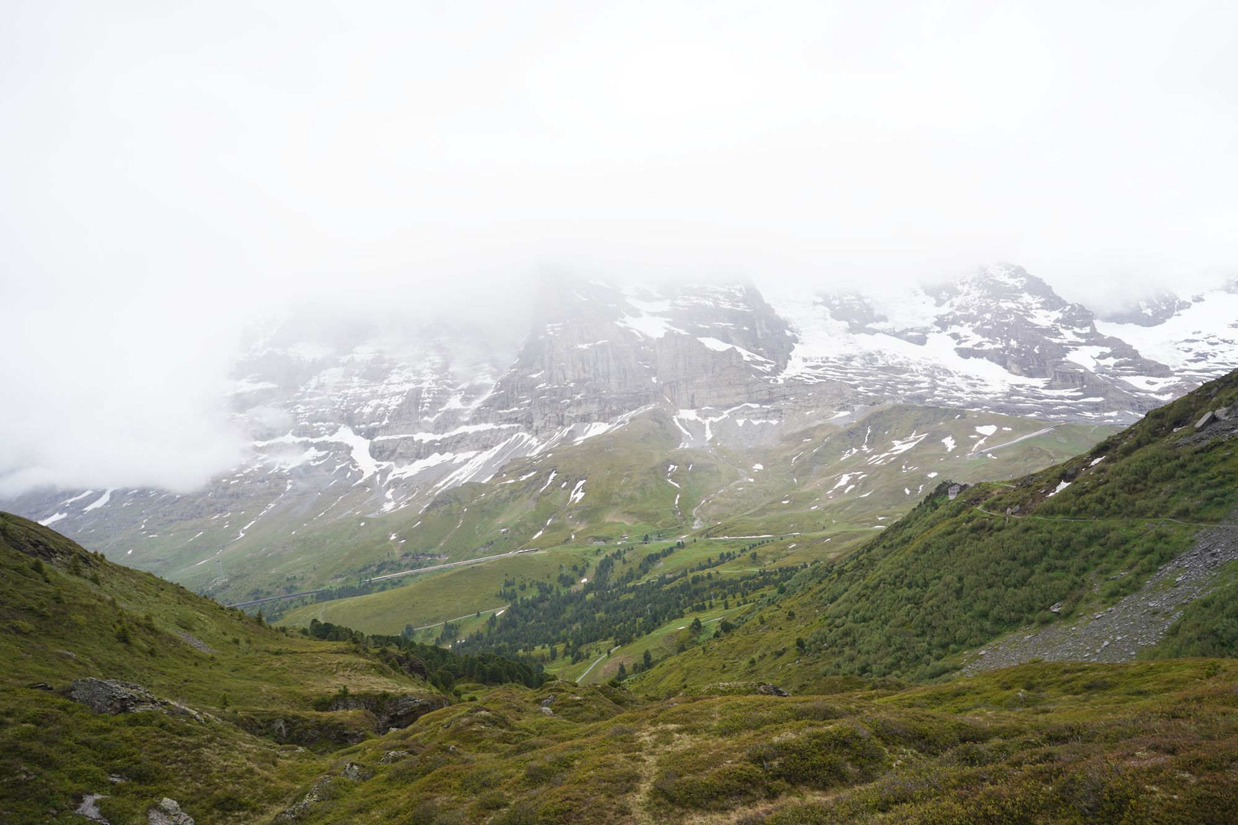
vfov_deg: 53.1
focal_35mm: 24
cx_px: 619
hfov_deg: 73.7
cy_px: 412
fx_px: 825
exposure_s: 1/100
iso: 100
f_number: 9
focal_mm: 24
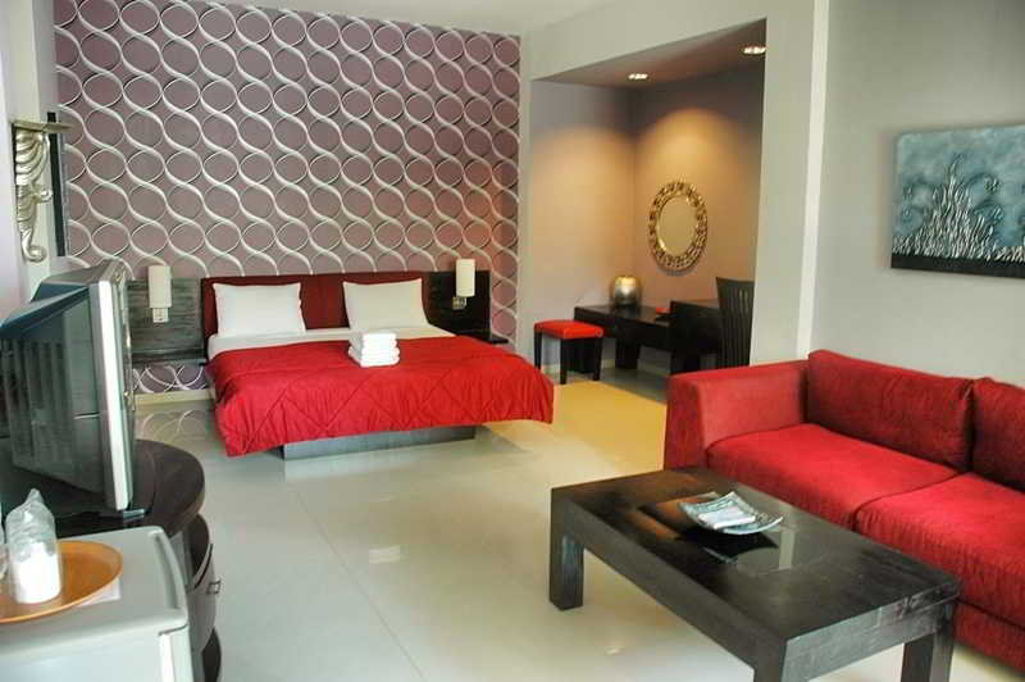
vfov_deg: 47.9
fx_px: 768
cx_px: 512
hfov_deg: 67.4
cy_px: 341
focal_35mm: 27
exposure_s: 1/4
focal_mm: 18
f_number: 4.5
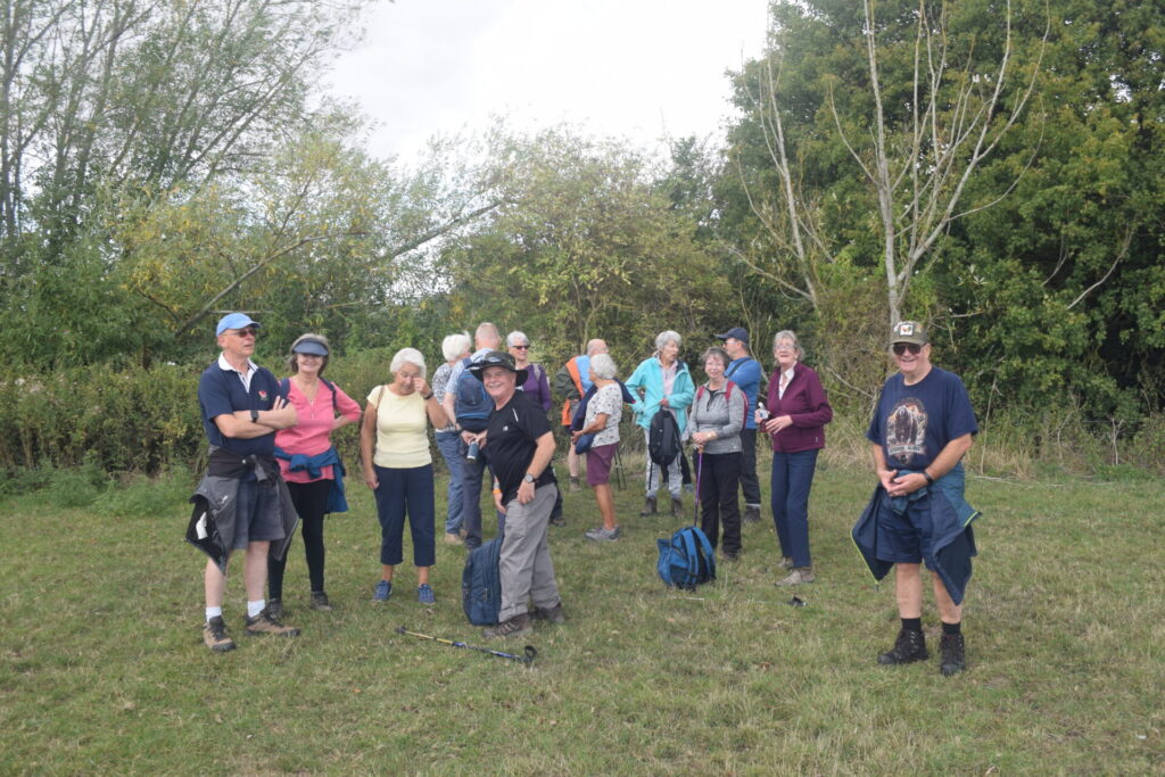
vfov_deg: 40.0
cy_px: 388
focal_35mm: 33
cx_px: 582
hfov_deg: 57.2
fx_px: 1068
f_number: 8
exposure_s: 1/250
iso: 400
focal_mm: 22
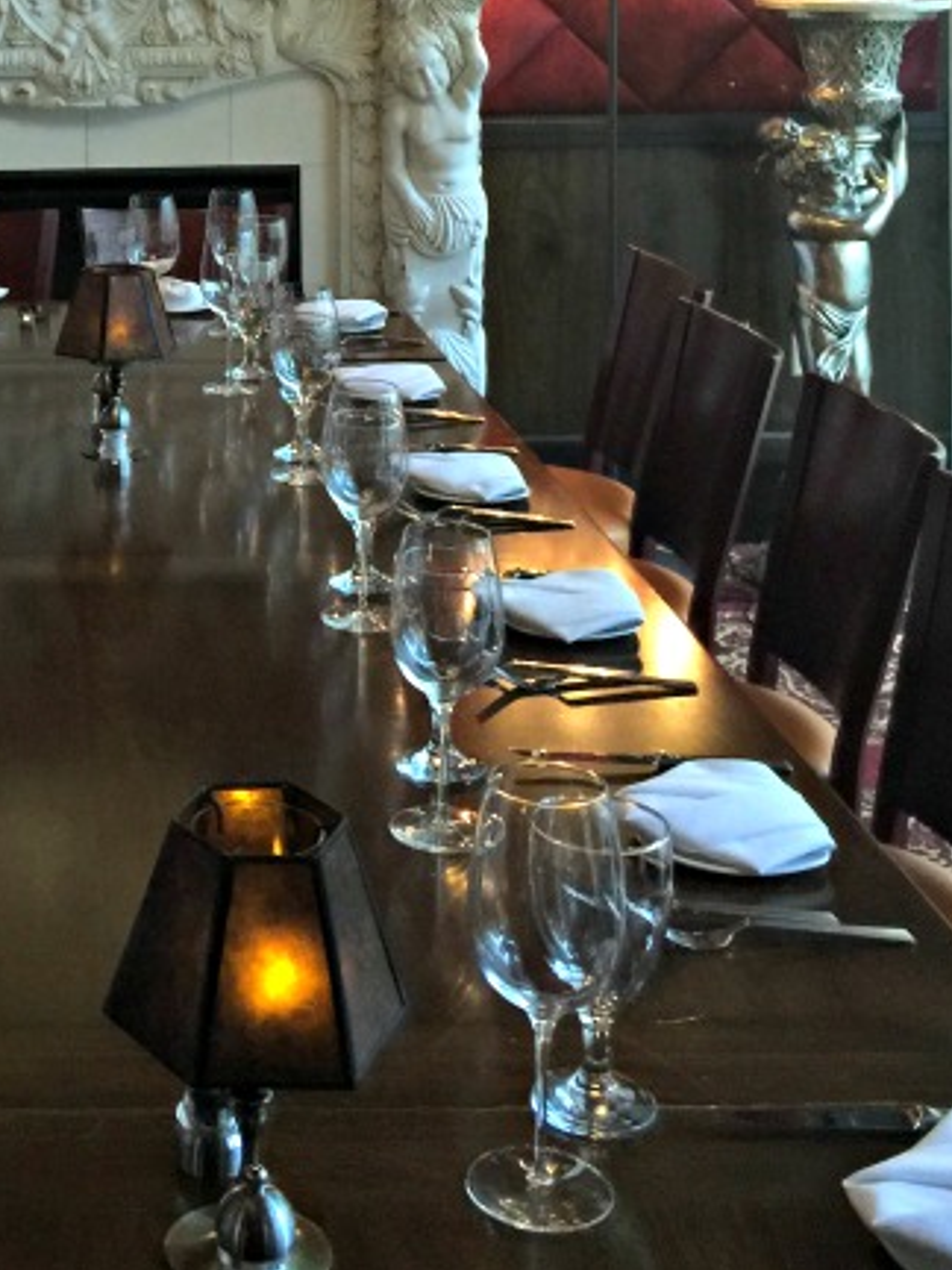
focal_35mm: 60
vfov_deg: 29.8
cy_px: -34
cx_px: 73
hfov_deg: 23.7
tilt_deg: -1.9
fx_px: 2200
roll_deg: +0.0
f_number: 2.2
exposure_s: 1/4
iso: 80
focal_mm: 4.15
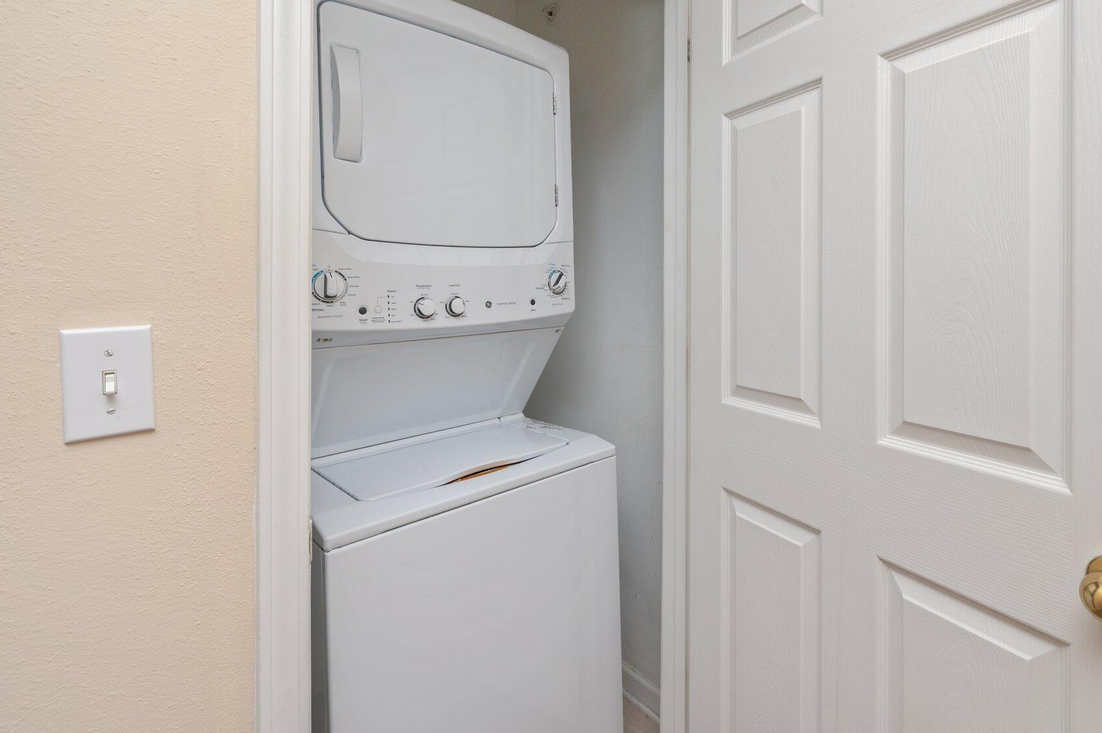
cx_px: 621
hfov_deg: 92.8
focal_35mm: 17
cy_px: 314
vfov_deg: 70.0
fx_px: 520
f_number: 9
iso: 200
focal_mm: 14
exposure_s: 1/30
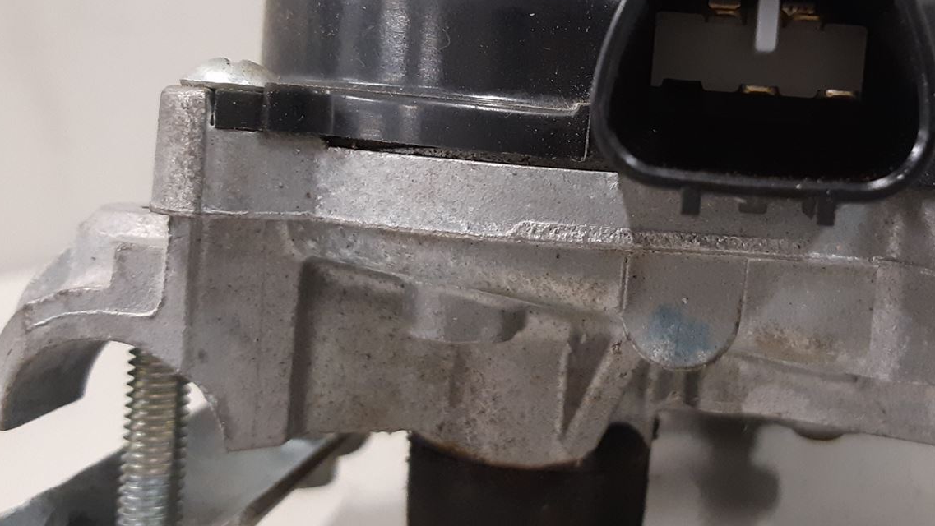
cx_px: 636
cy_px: 197
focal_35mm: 51
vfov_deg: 23.5
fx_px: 1265
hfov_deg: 40.0
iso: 250
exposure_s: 1/50
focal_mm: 3.93
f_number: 1.7
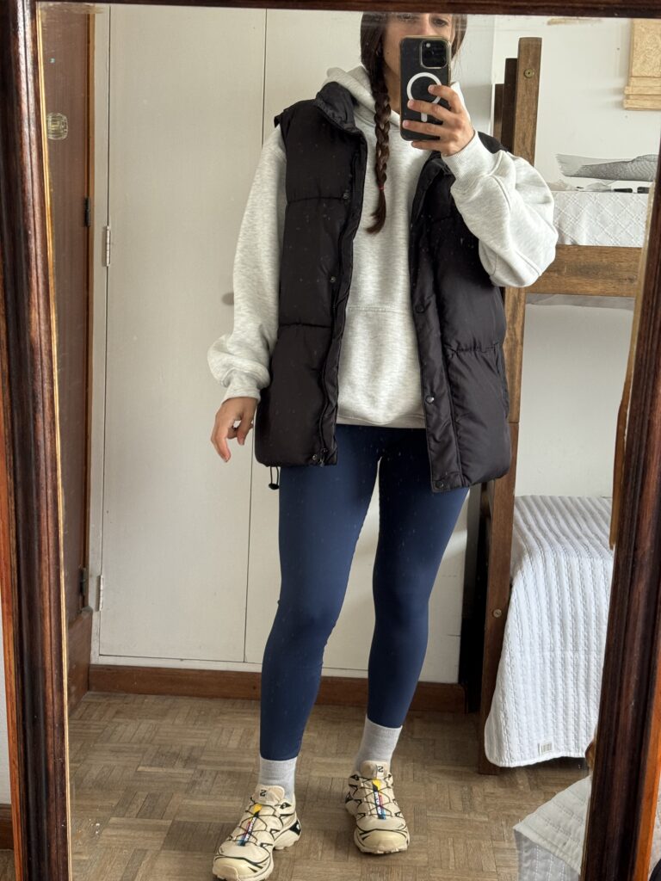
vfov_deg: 39.7
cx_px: 330
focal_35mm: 48
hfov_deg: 30.3
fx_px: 1222
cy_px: 440
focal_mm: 6.76
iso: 160
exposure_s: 1/60
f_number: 1.78
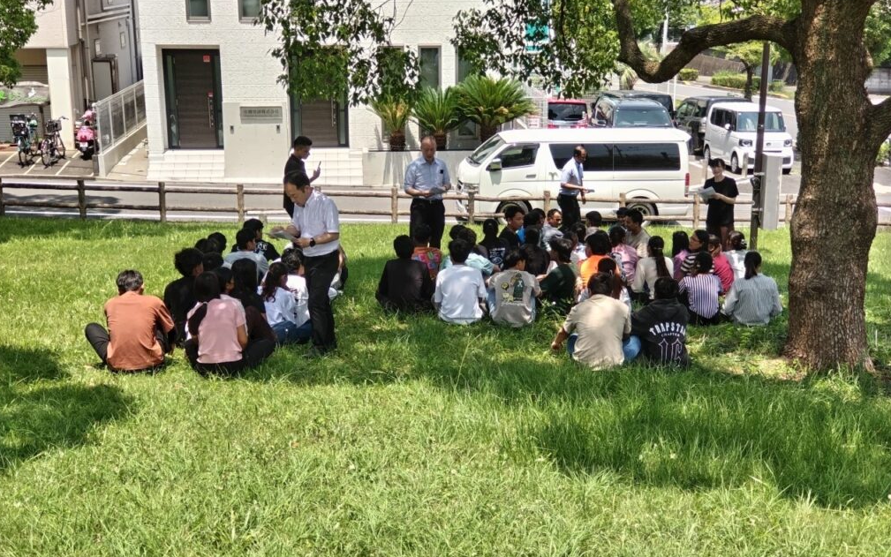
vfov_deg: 22.8
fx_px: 1384
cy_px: 292
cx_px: 443
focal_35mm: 57
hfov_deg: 35.7
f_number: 2.4
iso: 50
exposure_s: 1/241
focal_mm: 5.6
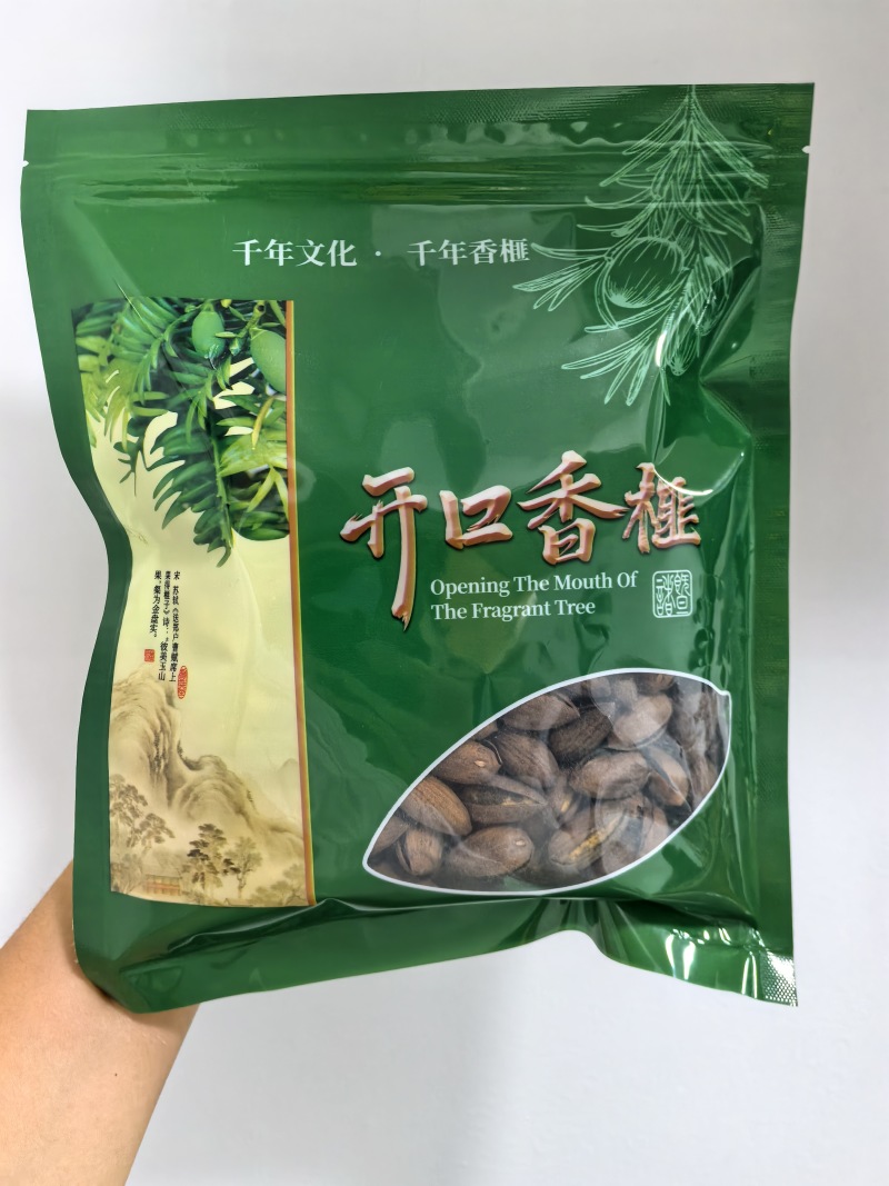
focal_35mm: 27
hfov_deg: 51.3
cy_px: 593
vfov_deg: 65.3
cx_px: 444
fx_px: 925
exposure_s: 1/33.3
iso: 400
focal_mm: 5.75
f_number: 2
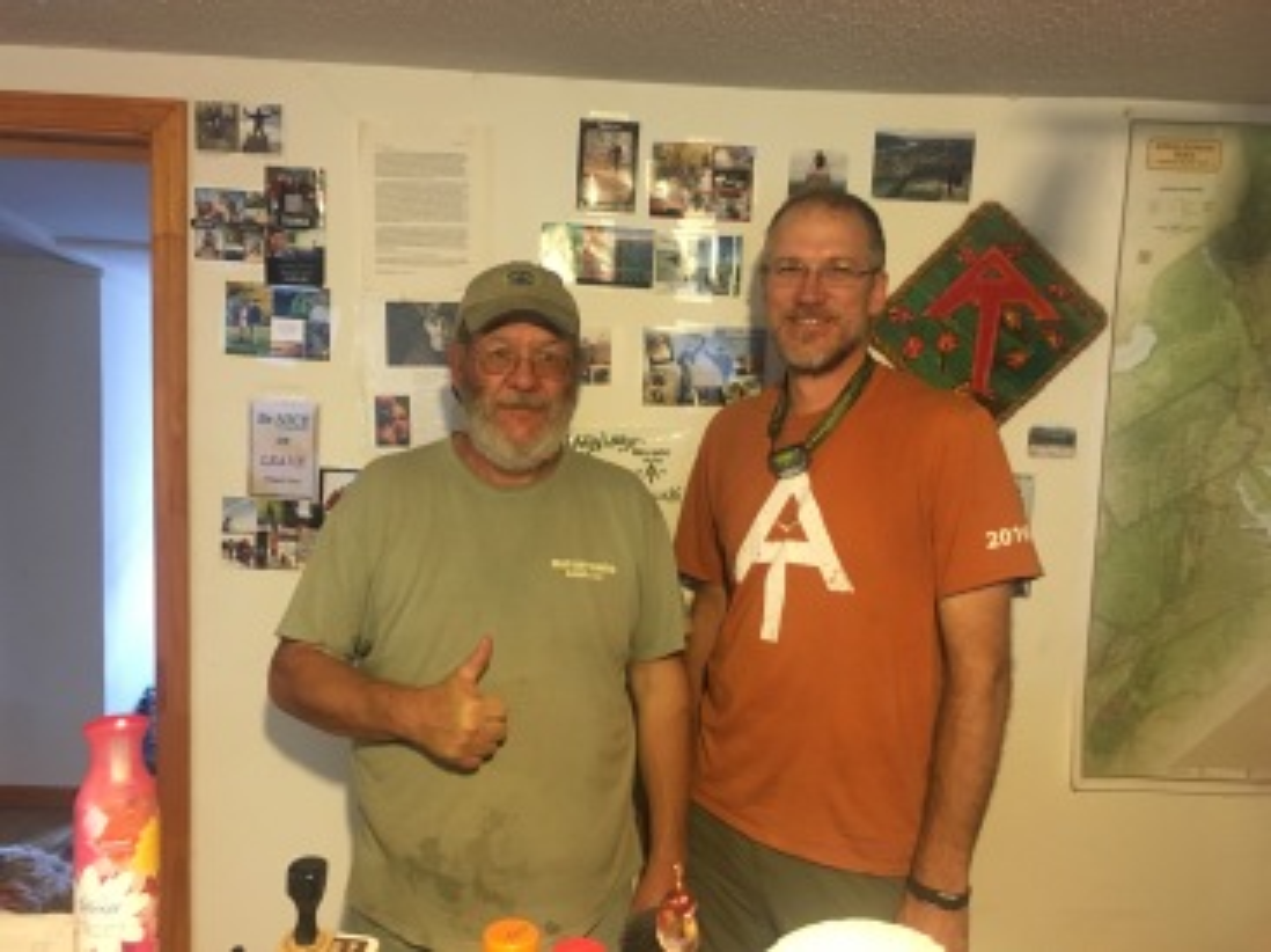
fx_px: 1064
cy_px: 476
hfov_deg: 61.7
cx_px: 636
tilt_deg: -5.8
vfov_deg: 48.2
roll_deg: -2.2
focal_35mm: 29
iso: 250
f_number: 2.2
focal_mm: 4.15
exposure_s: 1/15
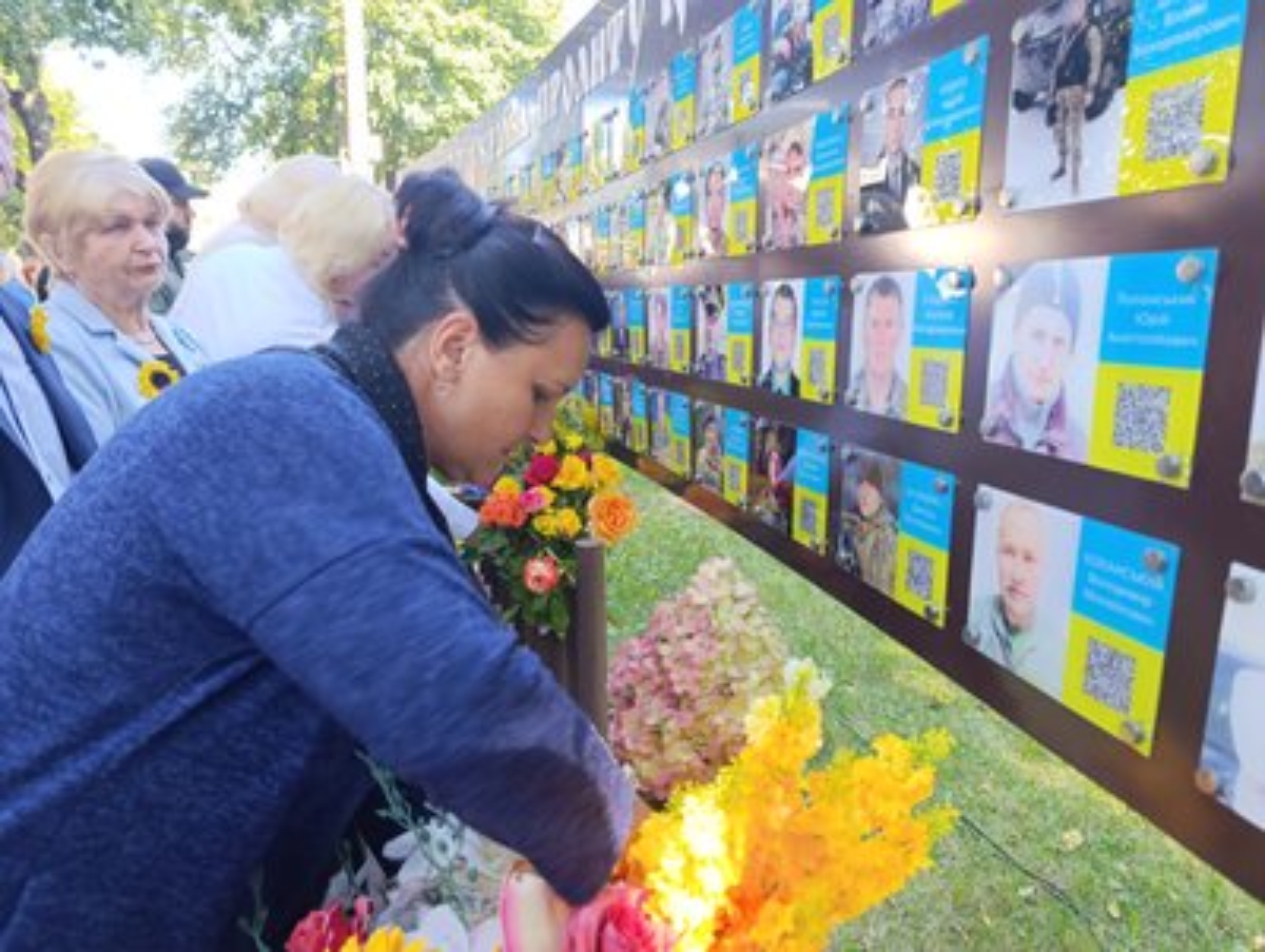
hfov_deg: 73.9
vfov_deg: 59.0
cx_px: 632
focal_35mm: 23
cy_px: 476
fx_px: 842
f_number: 1.6
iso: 500
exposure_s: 1/100
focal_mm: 6.14
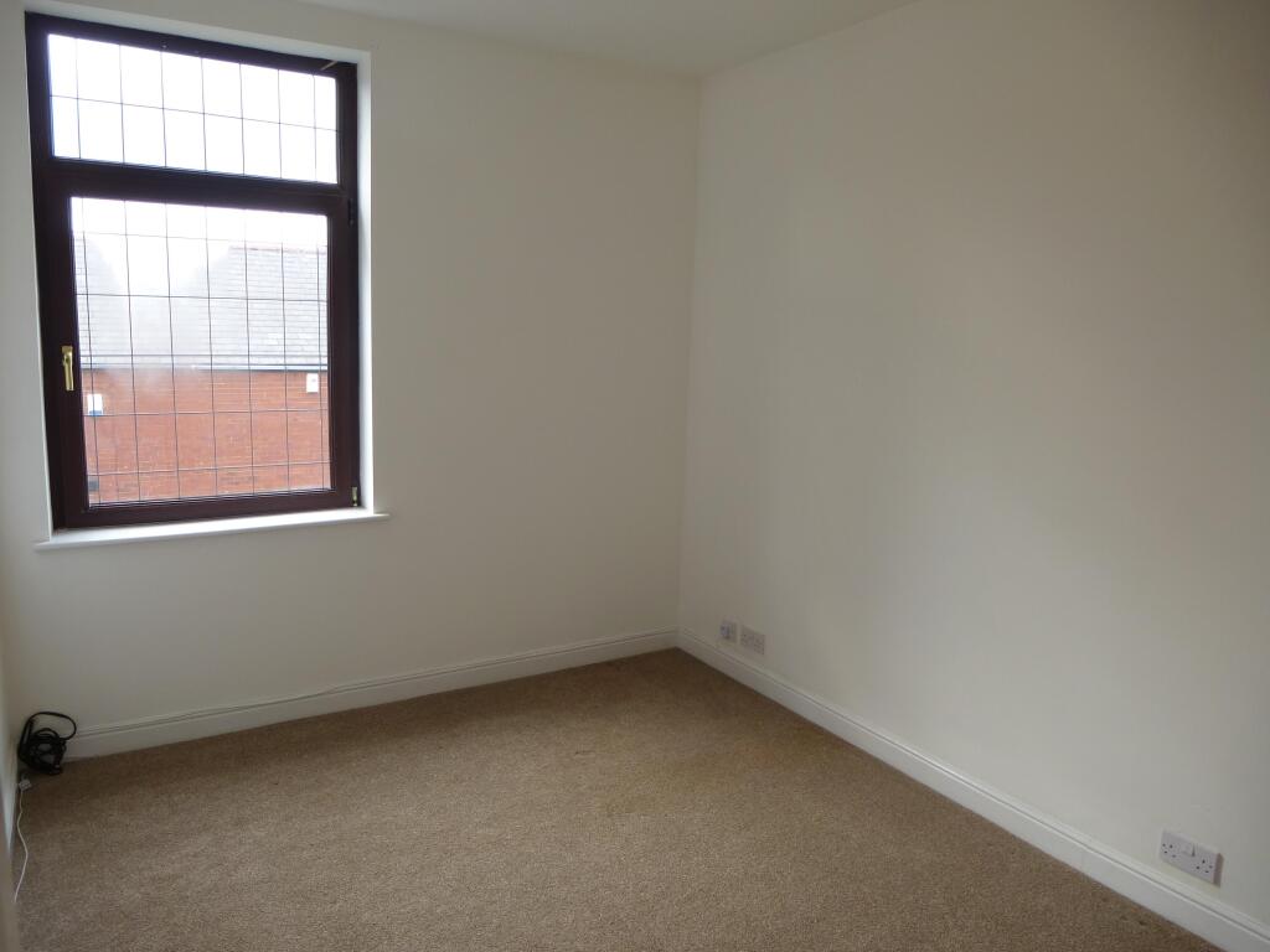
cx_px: 635
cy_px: 476
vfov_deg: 56.8
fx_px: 881
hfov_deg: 71.6
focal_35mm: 24
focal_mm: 4.3
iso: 100
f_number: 3.3
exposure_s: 1/60
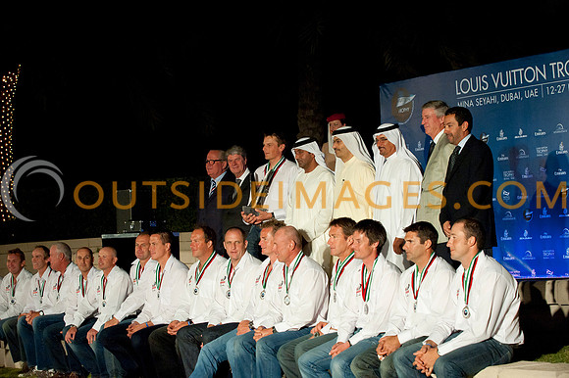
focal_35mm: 80
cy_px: 189
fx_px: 1264
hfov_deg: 25.4
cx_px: 284
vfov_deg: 17.0
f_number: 5
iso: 3200
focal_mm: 80
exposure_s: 1/320
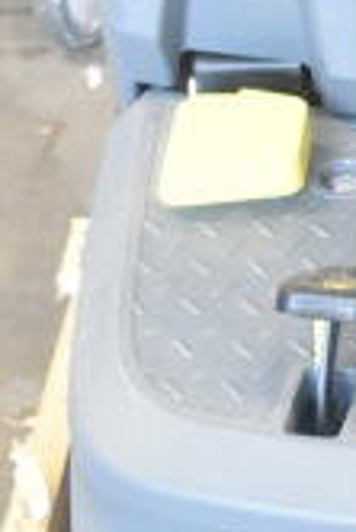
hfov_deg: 8.0
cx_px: 712
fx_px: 2442
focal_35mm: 165
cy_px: -144
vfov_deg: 12.1
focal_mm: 20
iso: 2000
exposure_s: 1/30
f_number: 3.8
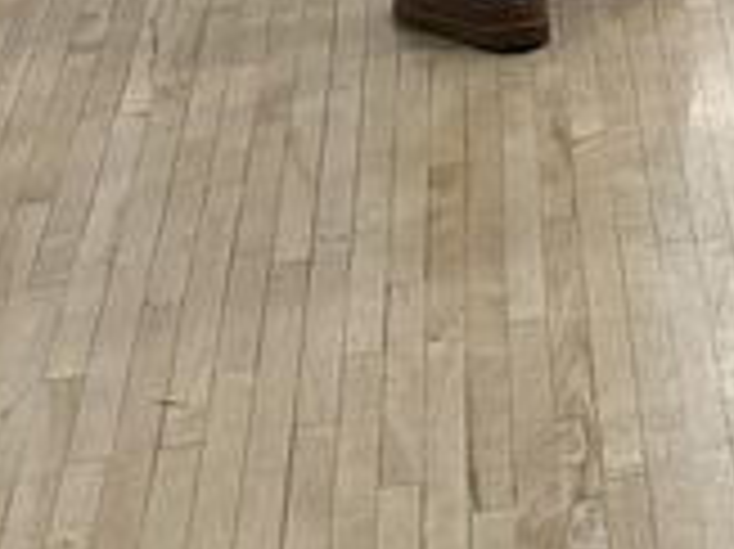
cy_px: -882
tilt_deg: -3.8
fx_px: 3199
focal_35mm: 151
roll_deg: -1.1
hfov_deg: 11.2
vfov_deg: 8.7
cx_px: 1689
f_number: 1.78
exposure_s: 1/120
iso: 80
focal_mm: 6.76
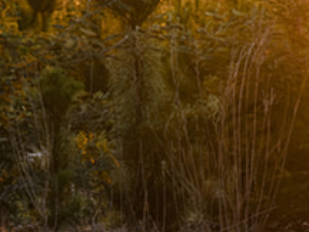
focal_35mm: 285
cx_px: 757
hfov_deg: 6.6
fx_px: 2544
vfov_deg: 5.2
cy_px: 62
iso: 800
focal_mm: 40
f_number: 5.6
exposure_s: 1/200
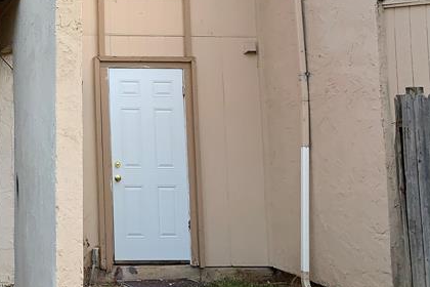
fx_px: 788
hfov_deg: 27.8
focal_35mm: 66
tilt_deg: +9.2
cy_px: 3
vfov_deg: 20.0
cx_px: -47
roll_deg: -0.3
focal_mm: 4.25
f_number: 1.8
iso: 32
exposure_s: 1/122
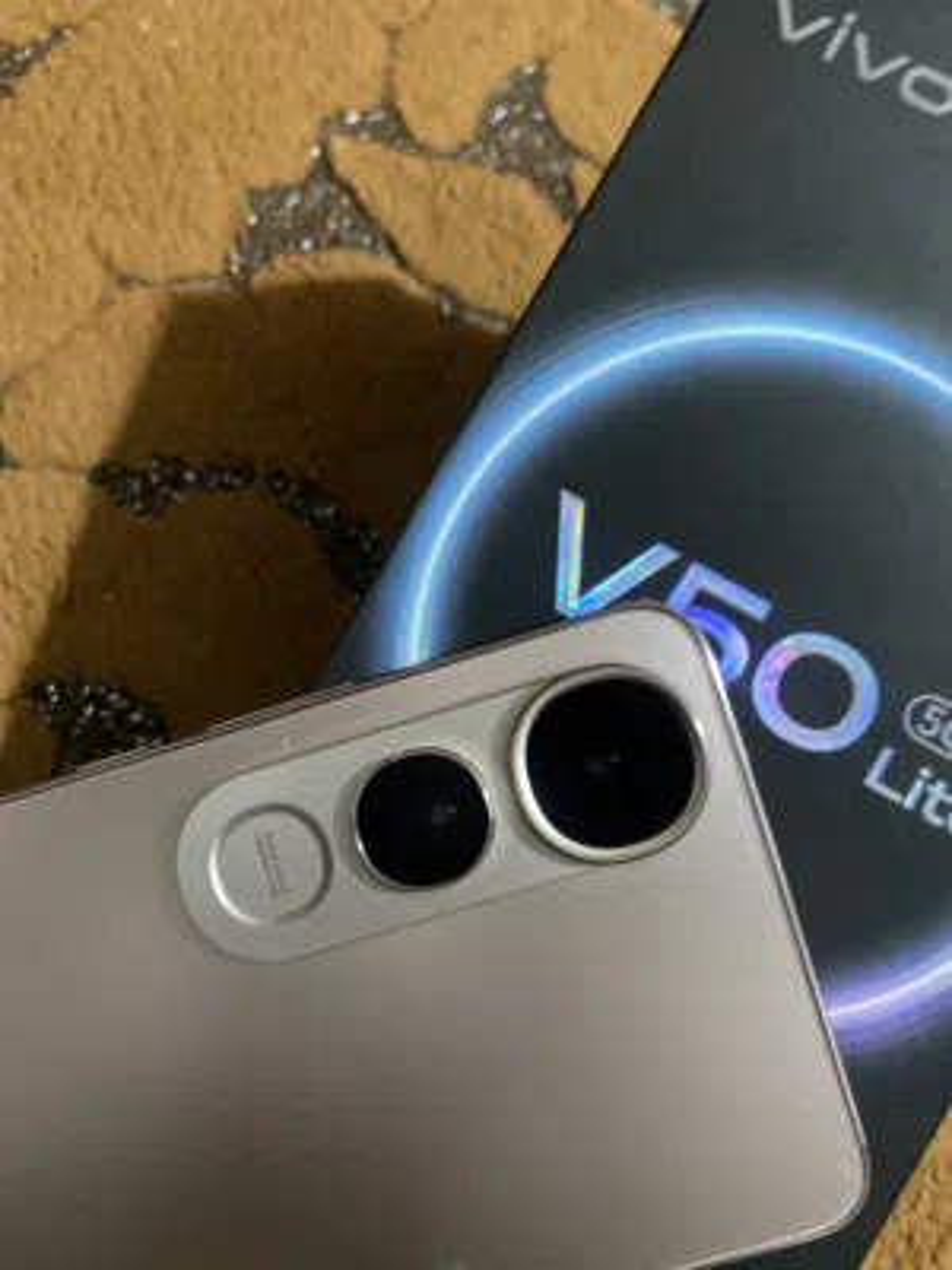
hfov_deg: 53.1
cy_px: 635
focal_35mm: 26
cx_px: 476
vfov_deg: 67.3
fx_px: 953
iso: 640
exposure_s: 1/30
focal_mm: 4.25
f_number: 1.8
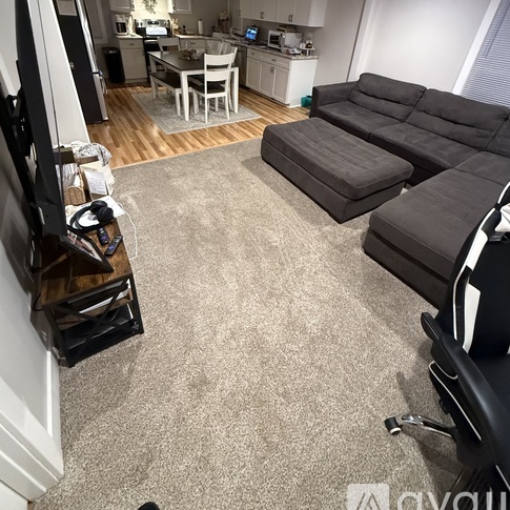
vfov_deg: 81.5
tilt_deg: -31.0
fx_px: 283
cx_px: 254
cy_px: 175
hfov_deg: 84.0
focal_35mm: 17
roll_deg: -4.3
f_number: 2.2
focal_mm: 2.22
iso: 800
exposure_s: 1/60
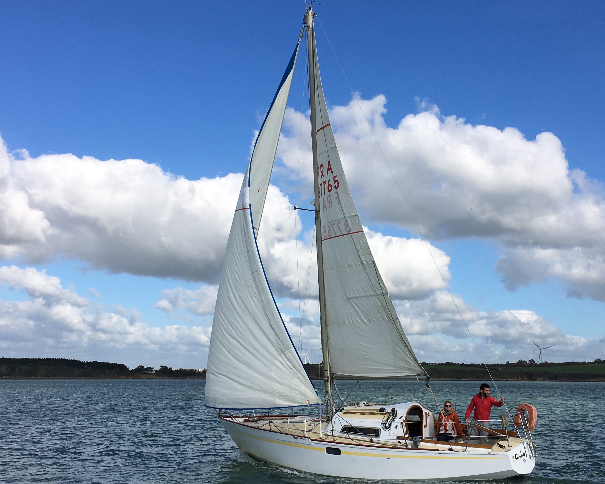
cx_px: 339
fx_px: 788
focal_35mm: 44
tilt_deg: +3.0
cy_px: 290
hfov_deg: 41.9
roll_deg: -1.4
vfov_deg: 34.0
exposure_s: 1/2404
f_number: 2.2
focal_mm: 4.15
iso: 25
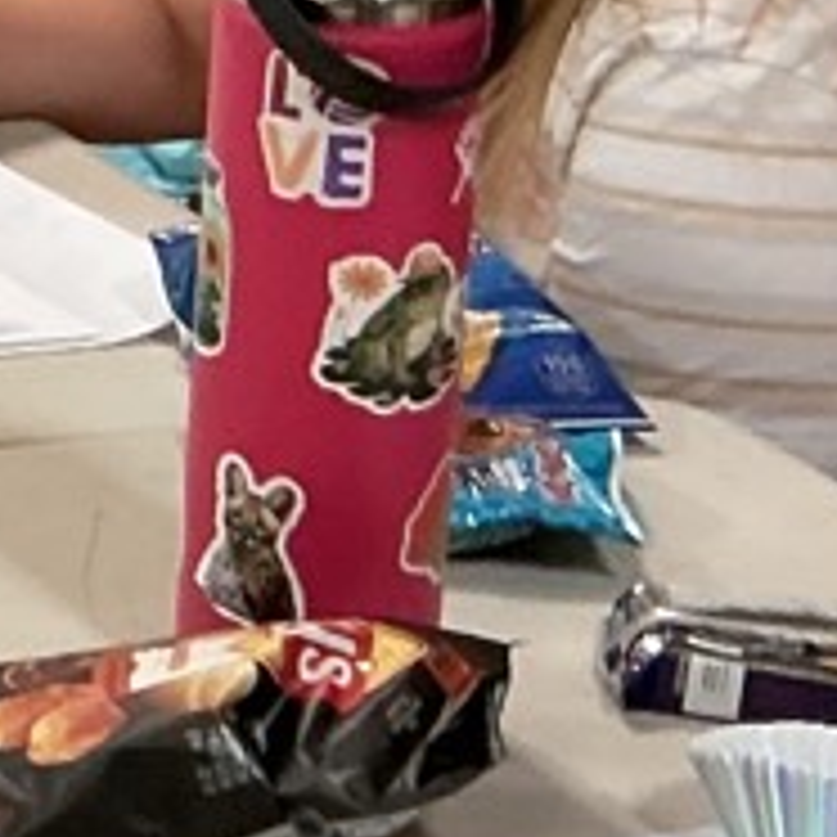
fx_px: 4815
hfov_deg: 8.6
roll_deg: +2.3
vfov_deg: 9.9
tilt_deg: -15.4
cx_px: -1480
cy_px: 22
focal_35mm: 176
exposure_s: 1/60
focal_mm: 3
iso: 100
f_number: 1.8
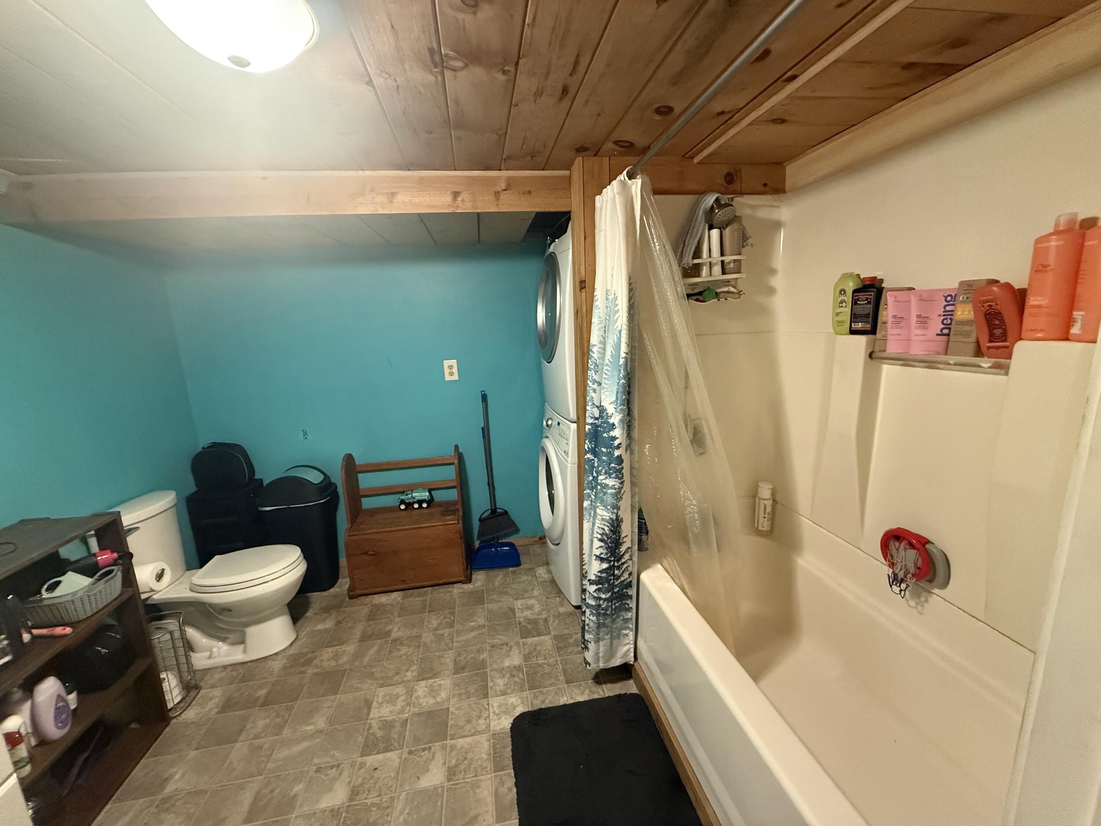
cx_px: 550
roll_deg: +2.2
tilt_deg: -11.7
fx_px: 445
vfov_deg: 85.7
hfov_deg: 102.1
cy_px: 413
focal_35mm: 14
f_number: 2.2
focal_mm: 2.22
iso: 800
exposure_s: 1/60
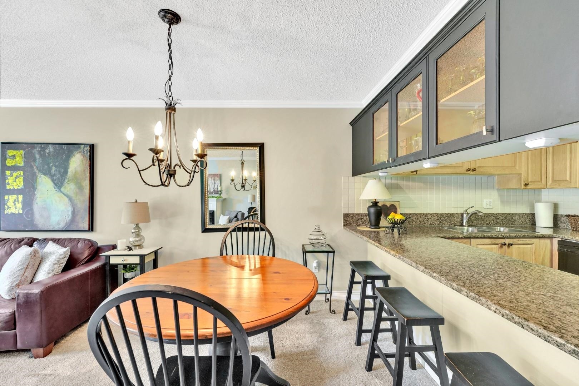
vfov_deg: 78.1
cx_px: 290
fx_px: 238
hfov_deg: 101.1
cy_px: 193
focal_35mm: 15
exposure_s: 1/13
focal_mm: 14.8
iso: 400
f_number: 8
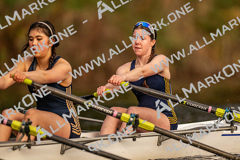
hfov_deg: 3.4
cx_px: 120
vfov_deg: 2.3
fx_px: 4001
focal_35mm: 600
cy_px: 80
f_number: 4
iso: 1100
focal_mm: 600
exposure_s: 1/2500
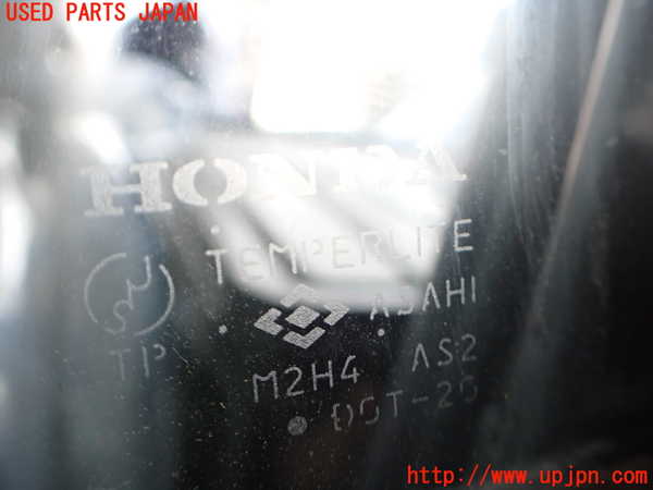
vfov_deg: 46.8
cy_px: 245
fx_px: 566
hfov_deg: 60.0
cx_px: 326
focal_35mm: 30
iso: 250
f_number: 2.3
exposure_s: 1/125
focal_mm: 5.4
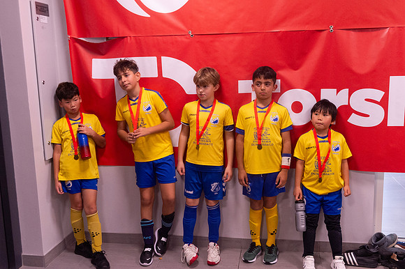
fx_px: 418
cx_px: 202
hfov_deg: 51.6
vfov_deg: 35.7
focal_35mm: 37
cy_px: 134
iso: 5000
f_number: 3.5
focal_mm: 35
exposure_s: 1/250
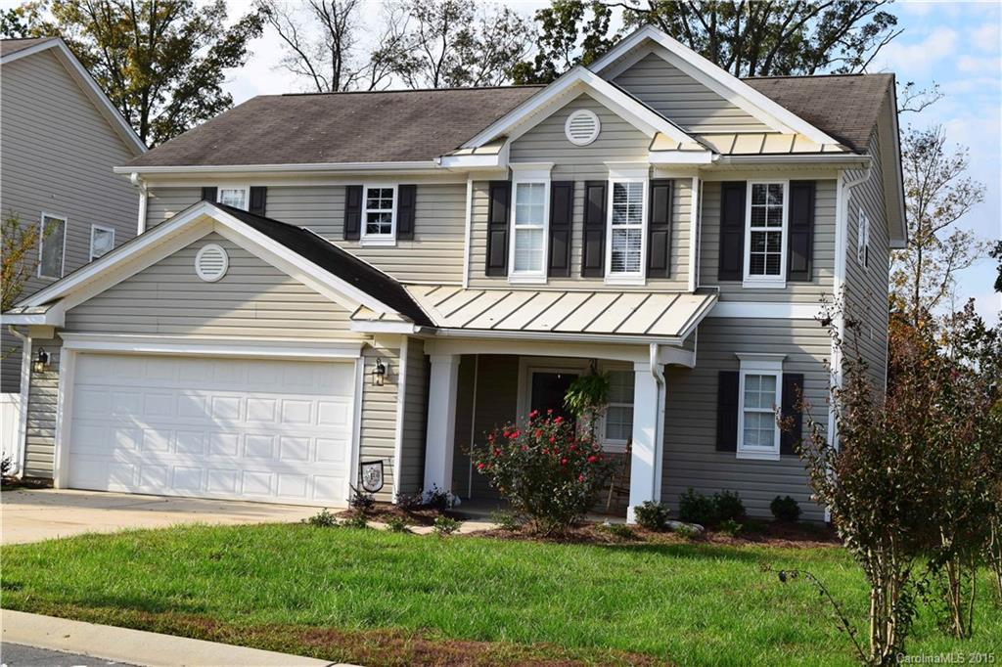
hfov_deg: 38.9
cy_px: 334
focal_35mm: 51
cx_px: 501
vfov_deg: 26.5
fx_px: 1419
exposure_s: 1/500
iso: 400
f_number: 11
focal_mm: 34
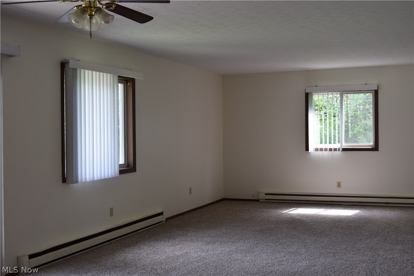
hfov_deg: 42.3
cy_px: 138
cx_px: 207
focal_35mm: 46
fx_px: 535
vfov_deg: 28.9
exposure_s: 1/125
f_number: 5.6
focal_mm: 31
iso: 400
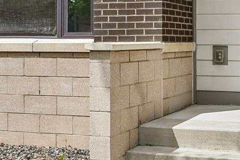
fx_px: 566
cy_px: 30
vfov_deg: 15.9
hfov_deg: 23.8
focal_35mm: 85
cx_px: 165
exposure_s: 1/1000
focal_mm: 28
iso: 400
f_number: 10
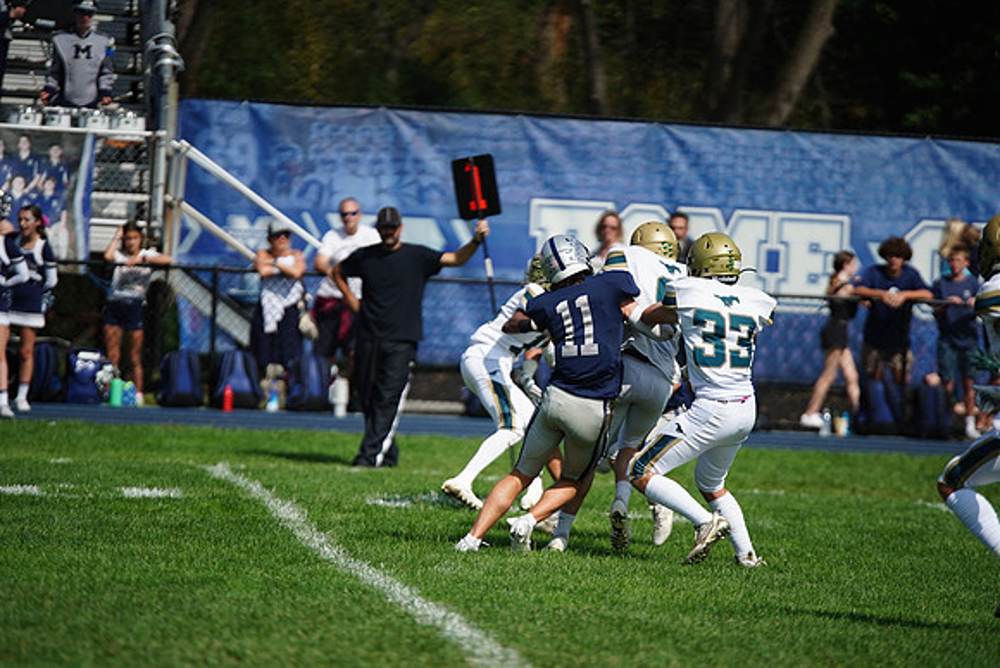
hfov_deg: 6.9
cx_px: 500
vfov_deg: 4.6
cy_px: 334
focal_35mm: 300
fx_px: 8335
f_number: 2.8
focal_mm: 300
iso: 400
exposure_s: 1/8000
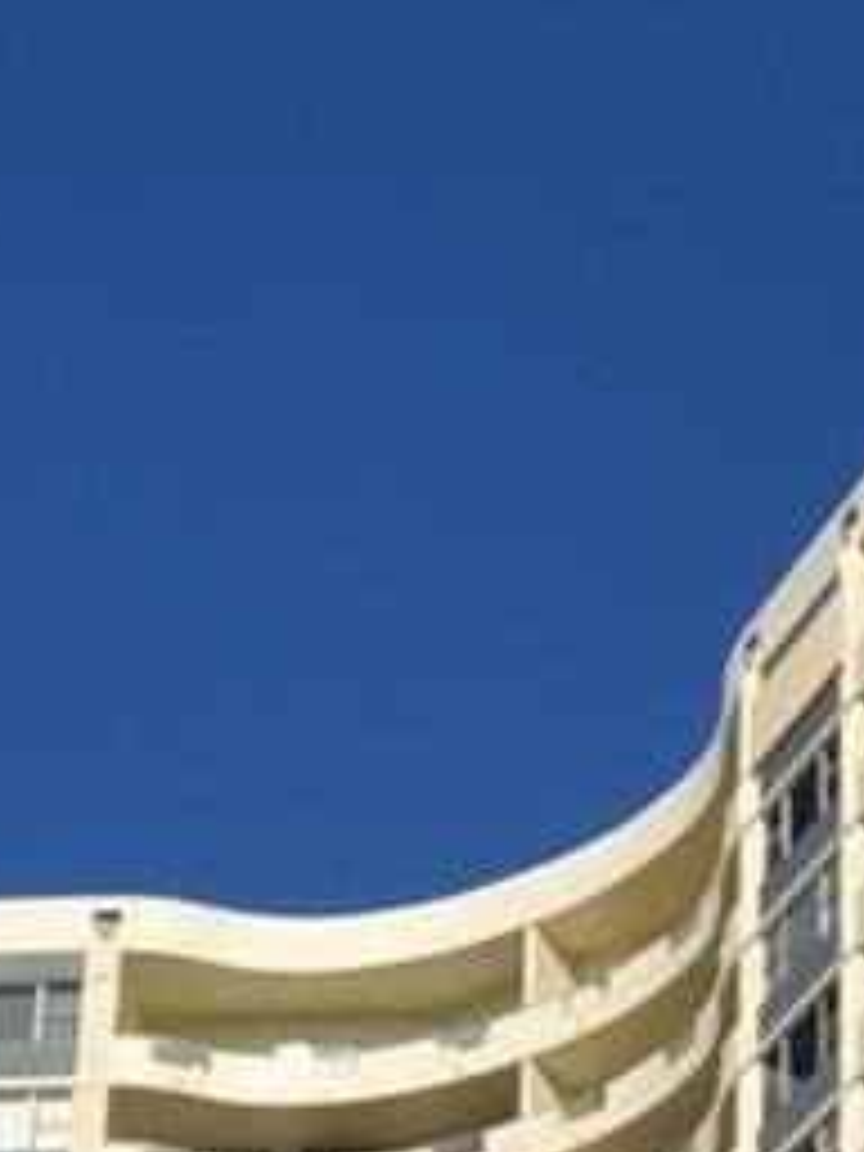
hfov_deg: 13.7
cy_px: 1566
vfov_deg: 17.0
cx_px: 576
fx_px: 3594
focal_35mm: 108
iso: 100
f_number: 13
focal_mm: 12
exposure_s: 1/200
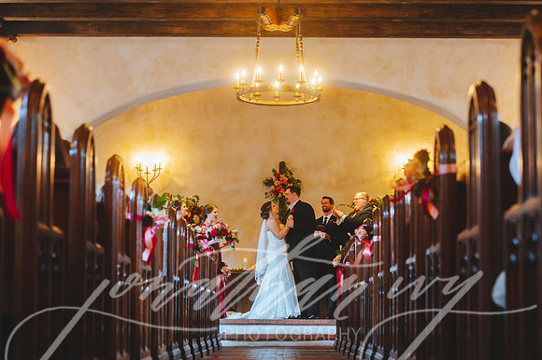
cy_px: 180
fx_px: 1053
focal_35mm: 70
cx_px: 271
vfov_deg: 19.4
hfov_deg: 28.9
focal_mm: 70
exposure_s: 1/125
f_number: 2.8
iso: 4000
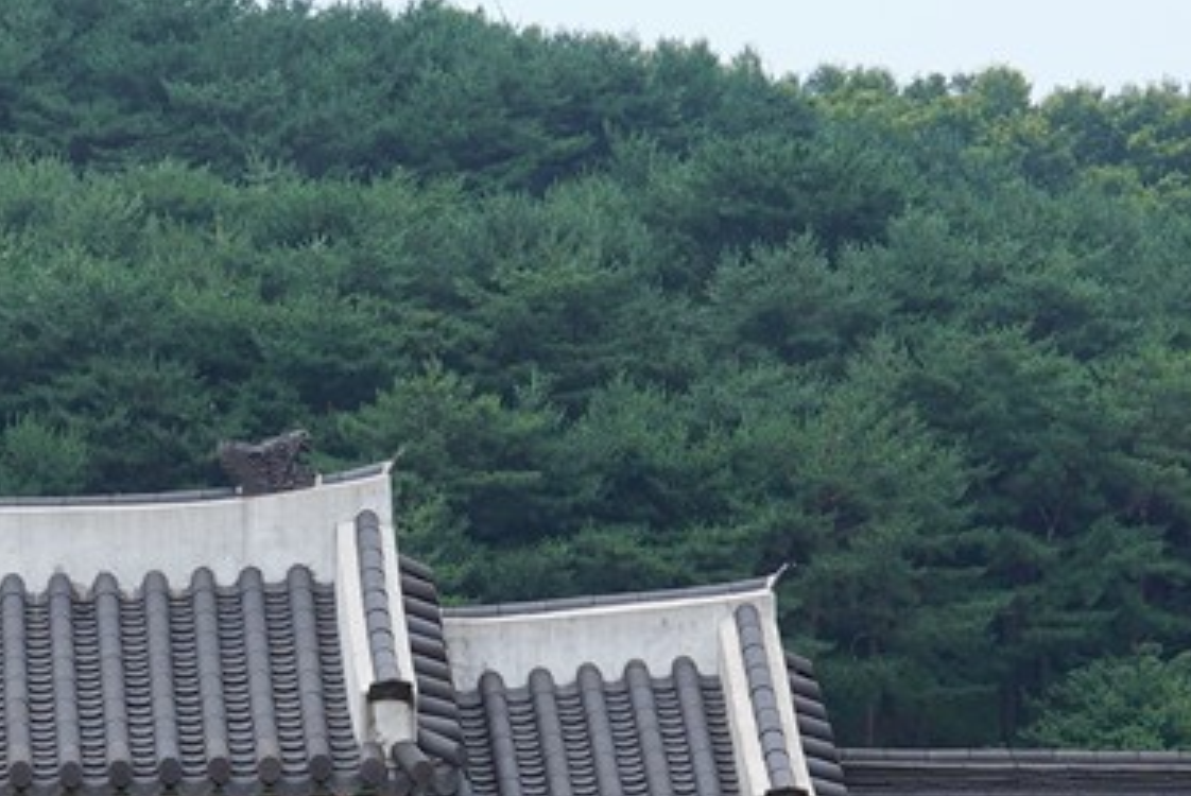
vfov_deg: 7.2
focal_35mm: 187
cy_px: 1200
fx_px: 6191
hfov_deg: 10.9
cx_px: -6
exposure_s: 1/125
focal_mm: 35
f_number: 13
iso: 200
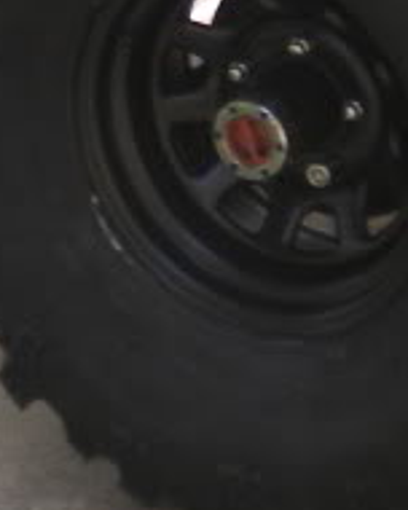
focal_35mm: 184
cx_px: -19
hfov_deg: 8.3
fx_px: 2777
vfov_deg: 9.9
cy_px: -438
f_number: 3.1
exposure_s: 1/177
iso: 80
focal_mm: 6.3
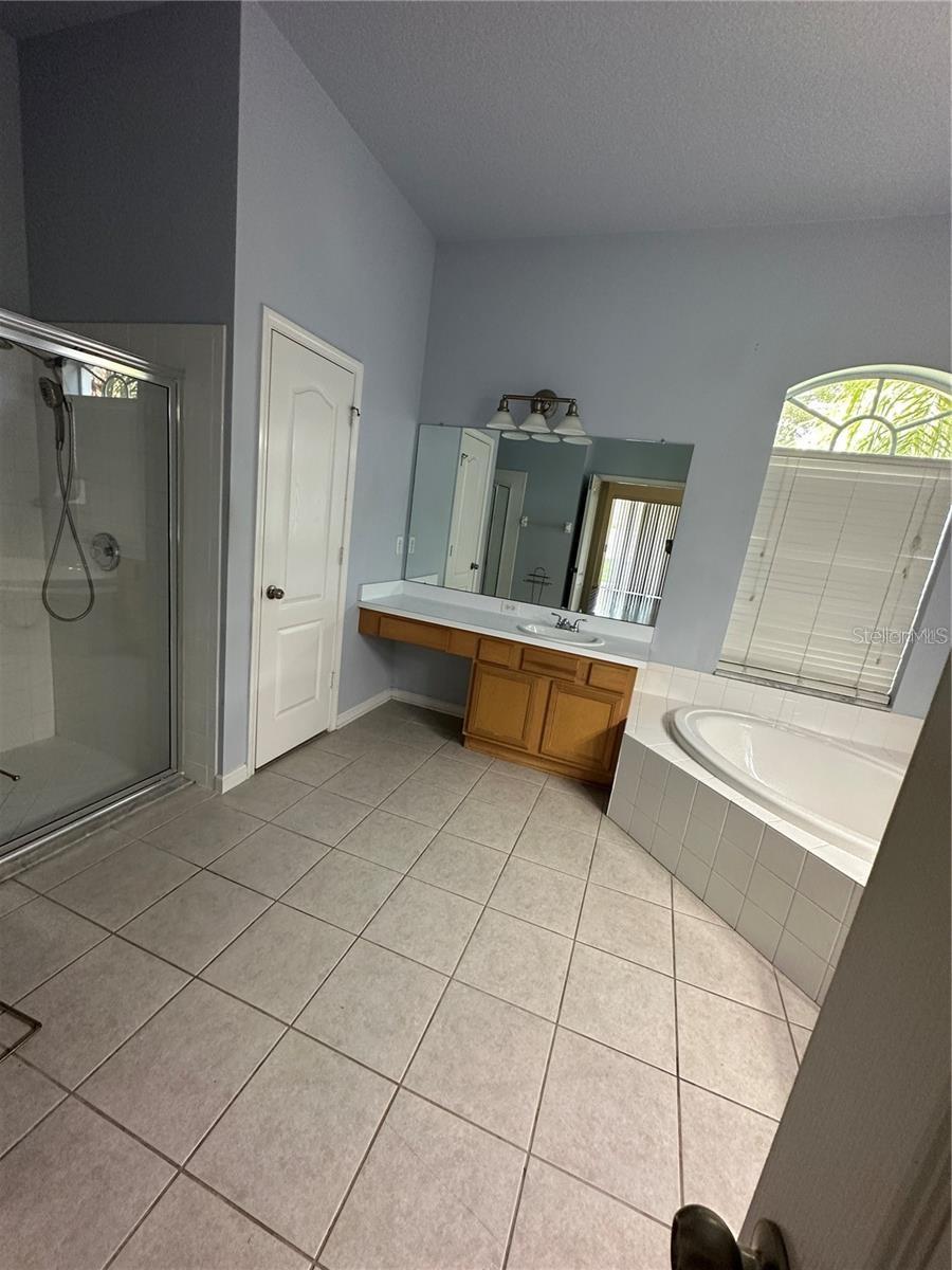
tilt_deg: -13.8
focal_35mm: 14
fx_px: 513
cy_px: 635
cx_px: 476
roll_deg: -7.9
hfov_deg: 85.7
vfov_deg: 102.1
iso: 250
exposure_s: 1/60
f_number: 2.2
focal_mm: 2.22
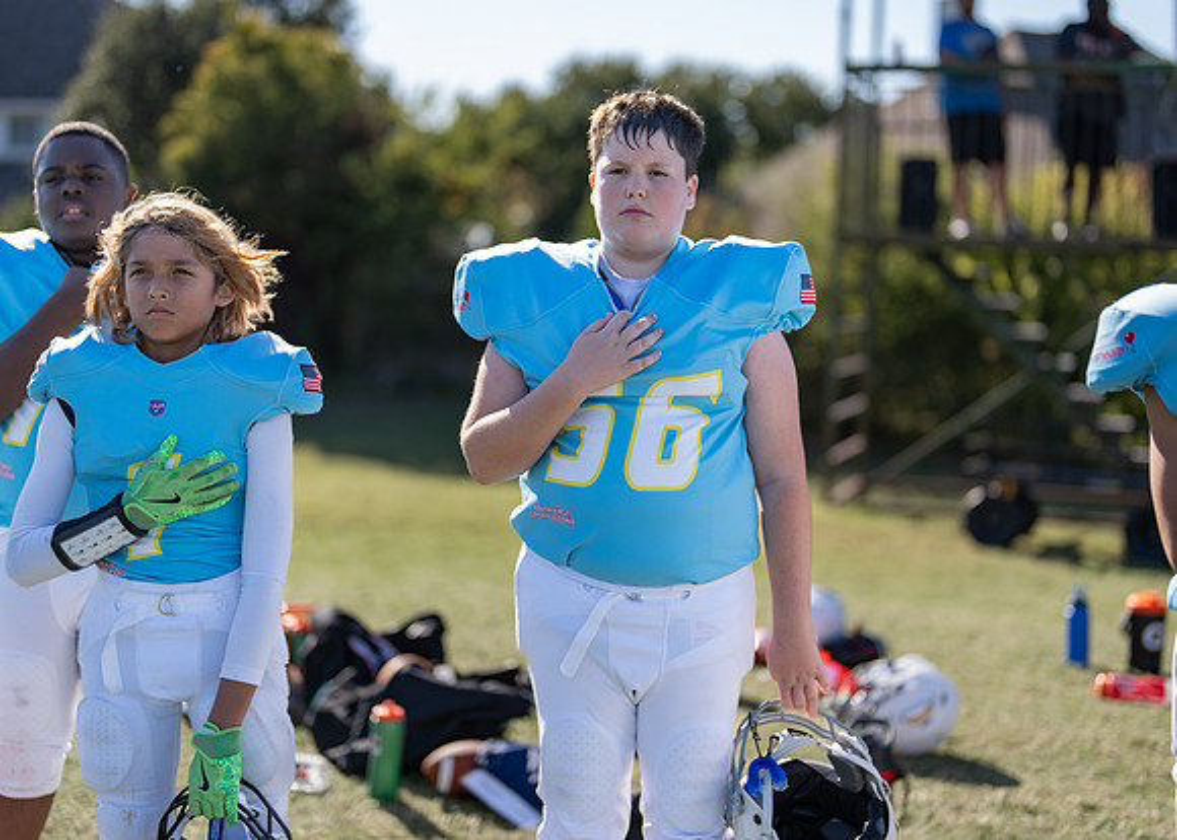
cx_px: 605
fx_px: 1880
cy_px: 394
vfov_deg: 25.2
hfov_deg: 34.8
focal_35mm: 56
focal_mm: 50
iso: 100
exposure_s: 1/4000
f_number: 1.2
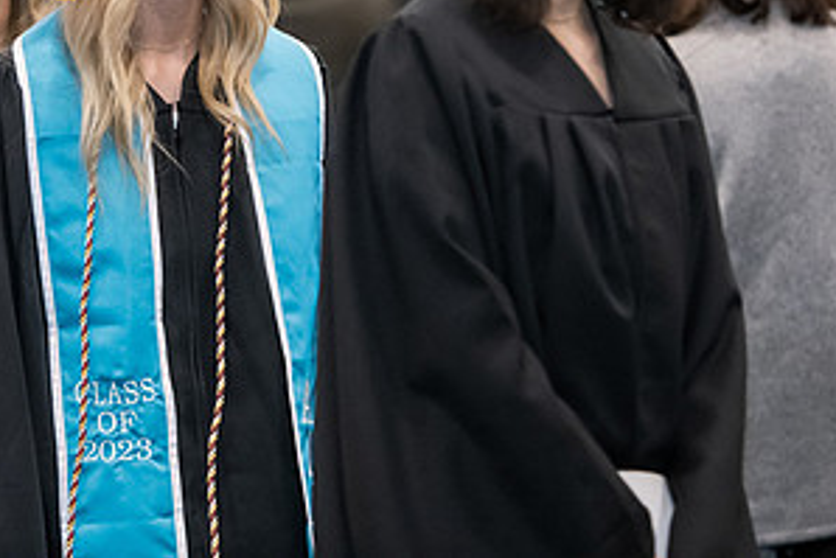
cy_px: 18
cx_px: 230
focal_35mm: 263
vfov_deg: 5.2
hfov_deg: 7.8
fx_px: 6110
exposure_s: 1/200
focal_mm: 135
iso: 3200
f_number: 3.2
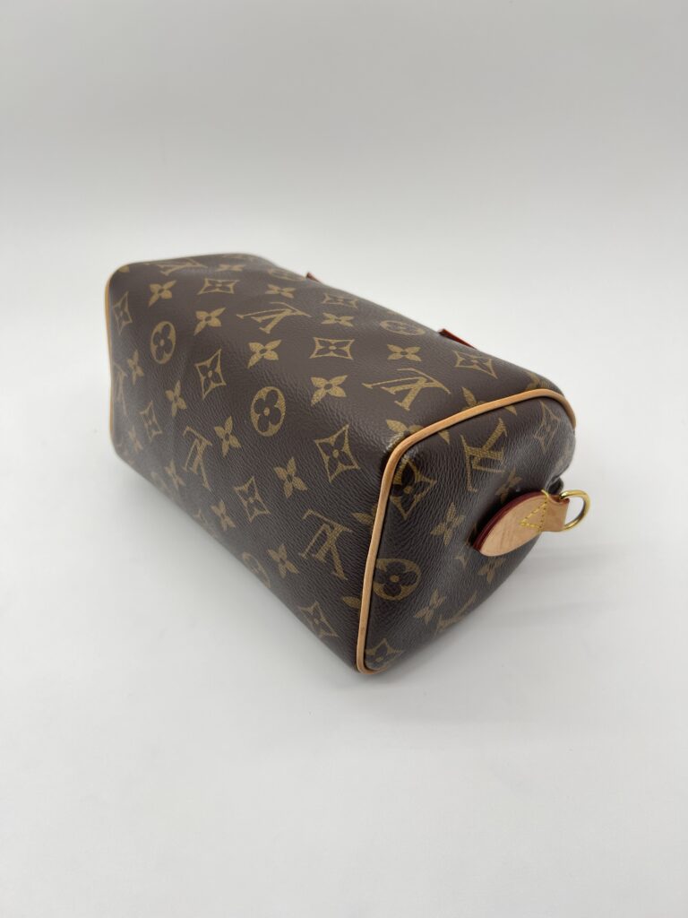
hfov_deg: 53.1
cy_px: 459
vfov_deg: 67.3
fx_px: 689
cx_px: 344
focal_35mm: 26
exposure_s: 1/107
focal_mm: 5.7
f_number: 1.5
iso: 32
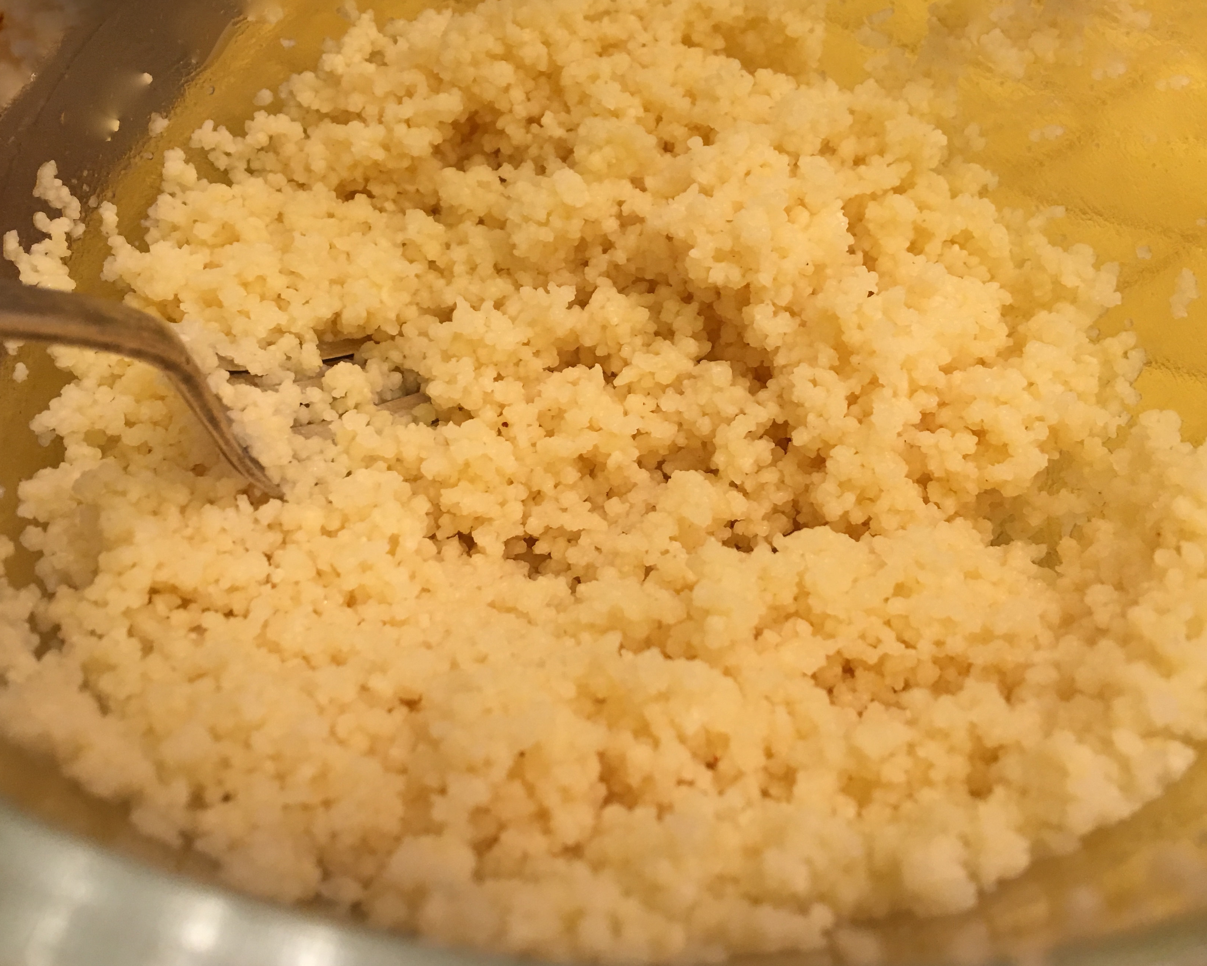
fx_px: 1250
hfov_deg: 51.5
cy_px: 456
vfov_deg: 42.2
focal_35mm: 35
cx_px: 561
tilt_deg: -58.2
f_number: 2.2
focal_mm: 4.15
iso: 50
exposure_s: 1/17
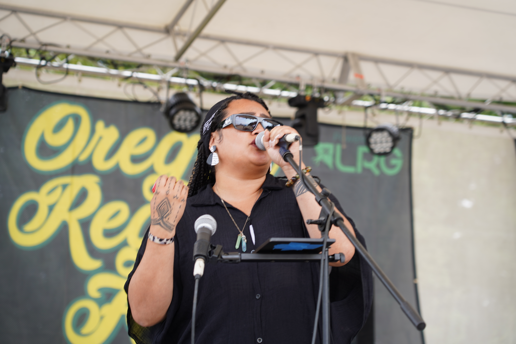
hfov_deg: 25.1
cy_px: 172
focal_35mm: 81
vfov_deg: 16.9
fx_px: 1161
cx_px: 258
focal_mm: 81
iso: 100
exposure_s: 1/125
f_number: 4
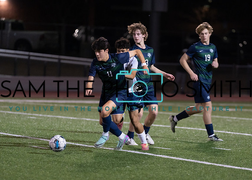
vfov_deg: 5.3
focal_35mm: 272
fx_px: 1946
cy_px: 107
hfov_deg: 7.4
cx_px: 169
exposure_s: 1/1000
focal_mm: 200
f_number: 2.8
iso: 2000
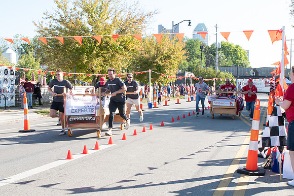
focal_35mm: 47
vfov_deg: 28.5
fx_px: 384
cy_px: 106
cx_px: 152
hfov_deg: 41.9
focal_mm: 24
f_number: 9
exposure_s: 1/160
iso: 320
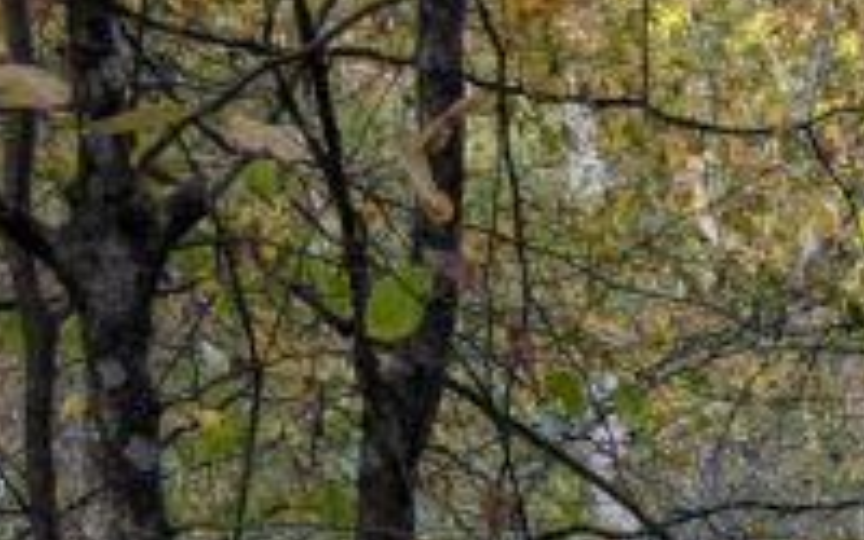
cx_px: 1516
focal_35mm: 130
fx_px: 3061
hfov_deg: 14.3
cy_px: 2173
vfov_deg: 7.3
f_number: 1.68
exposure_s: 1/122
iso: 18
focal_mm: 6.9
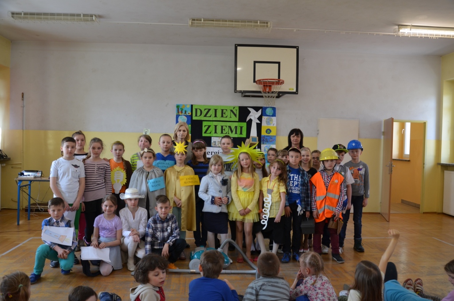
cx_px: 227
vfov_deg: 41.5
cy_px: 150
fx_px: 396
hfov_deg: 59.6
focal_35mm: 32
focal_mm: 21
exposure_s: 1/60
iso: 400
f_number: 4
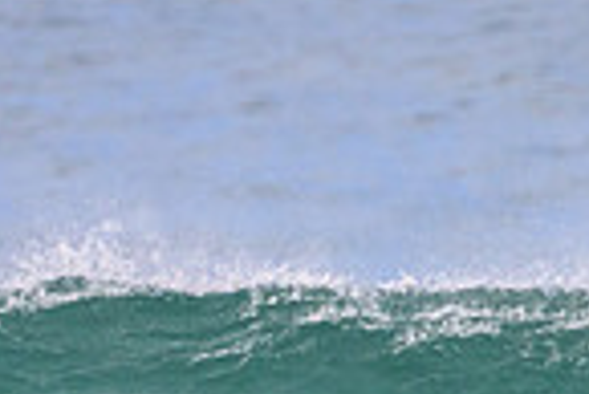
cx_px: 183
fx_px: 52342
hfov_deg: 0.6
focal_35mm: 3196
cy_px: 595
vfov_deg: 0.4
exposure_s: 1/2000
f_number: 11
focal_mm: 800
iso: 1400
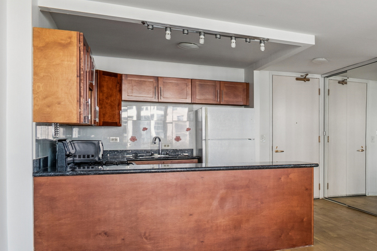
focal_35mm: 37
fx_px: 387
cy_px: 136
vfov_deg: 35.9
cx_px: 375
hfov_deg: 44.4
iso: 200
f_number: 11
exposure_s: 1/3.33
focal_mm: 10
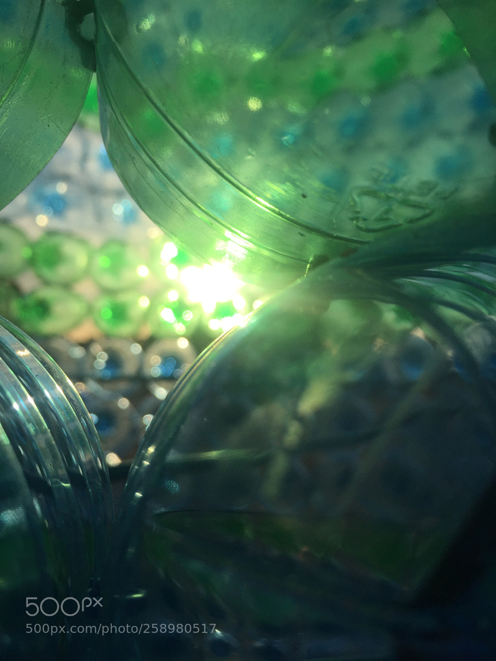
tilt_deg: +2.7
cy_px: 330
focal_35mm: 29
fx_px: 554
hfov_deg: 48.2
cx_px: 248
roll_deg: -0.6
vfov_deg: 61.7
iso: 32
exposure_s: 1/4950
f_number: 2.2
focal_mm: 4.15
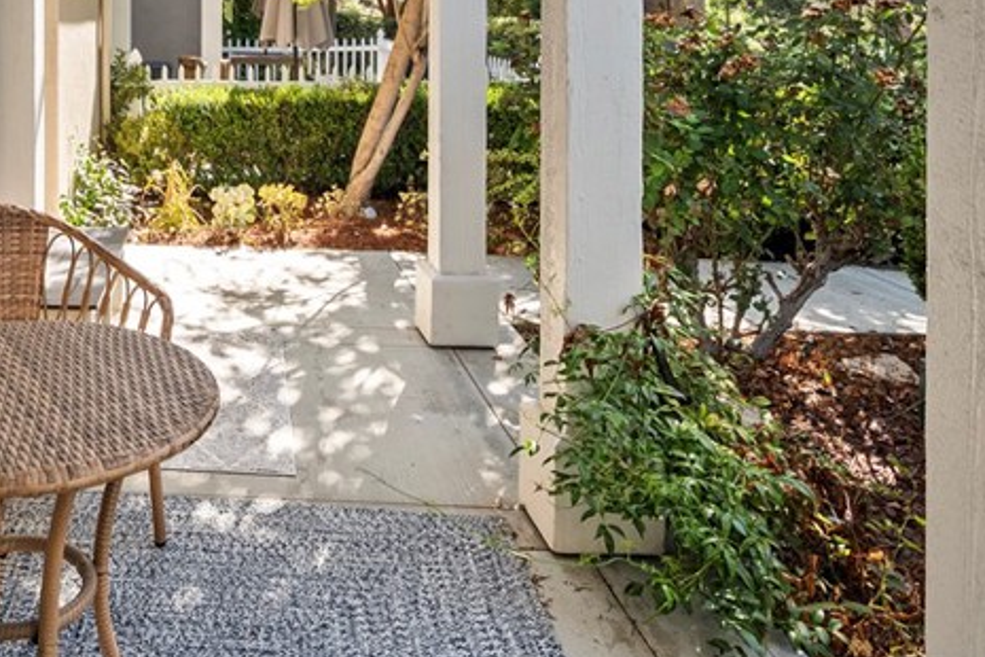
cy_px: -1
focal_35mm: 33
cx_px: 199
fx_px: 903
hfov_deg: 53.5
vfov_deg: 36.0
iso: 160
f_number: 8
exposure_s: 1/20
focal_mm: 15
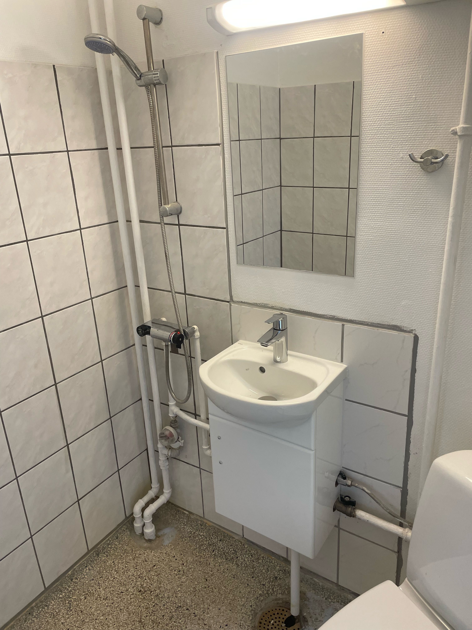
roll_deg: +3.0
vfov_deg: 67.3
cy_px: 315
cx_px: 236
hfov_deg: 53.1
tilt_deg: -20.7
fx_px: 473
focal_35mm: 26
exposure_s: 1/100
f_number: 1.6
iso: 125
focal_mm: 4.2
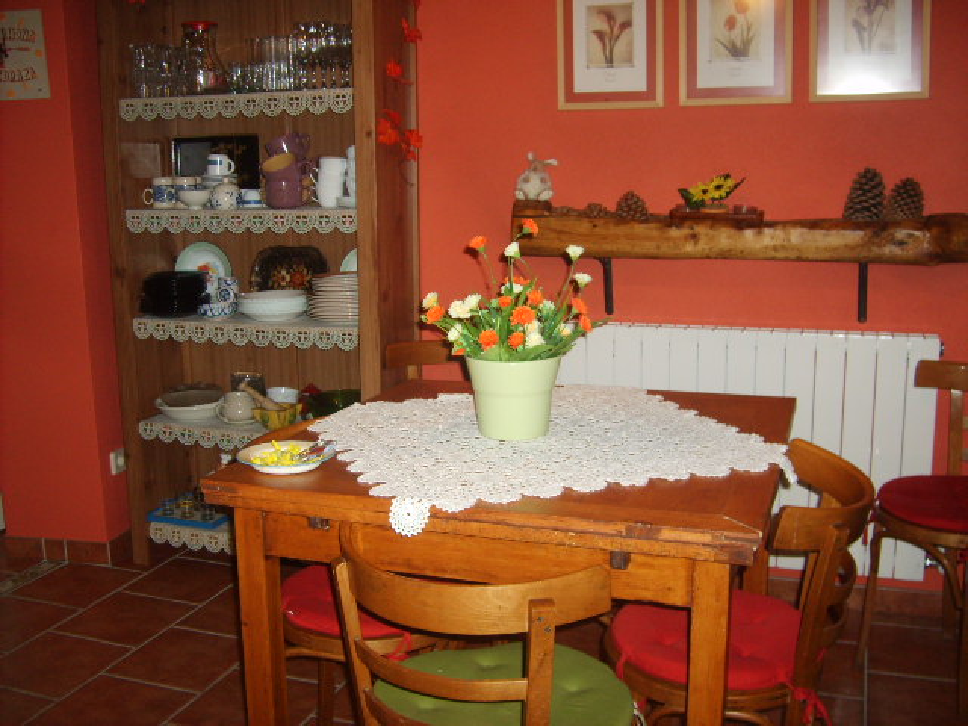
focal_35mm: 35
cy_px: 363
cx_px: 484
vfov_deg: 40.7
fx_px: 979
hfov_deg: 52.6
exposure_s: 1/45
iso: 100
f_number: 2.8
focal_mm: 5.8
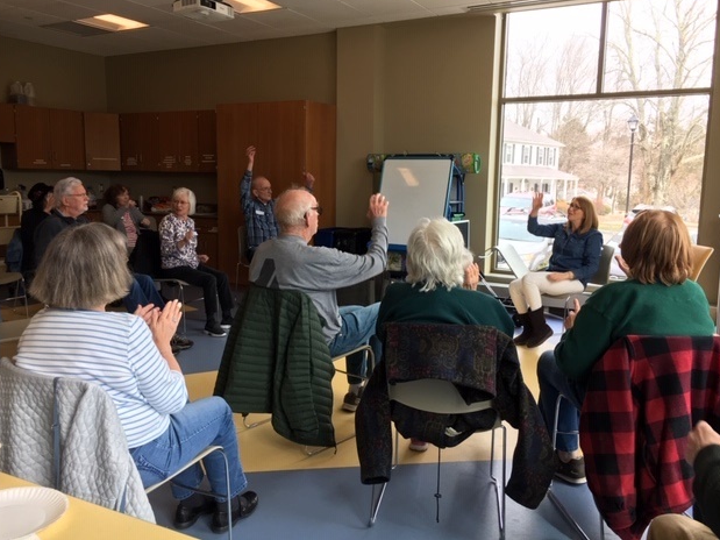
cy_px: 262
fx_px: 624
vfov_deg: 46.8
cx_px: 355
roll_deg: -1.3
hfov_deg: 60.0
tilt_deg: -7.8
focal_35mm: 30
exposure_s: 1/120
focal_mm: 4.15
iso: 40
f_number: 2.2
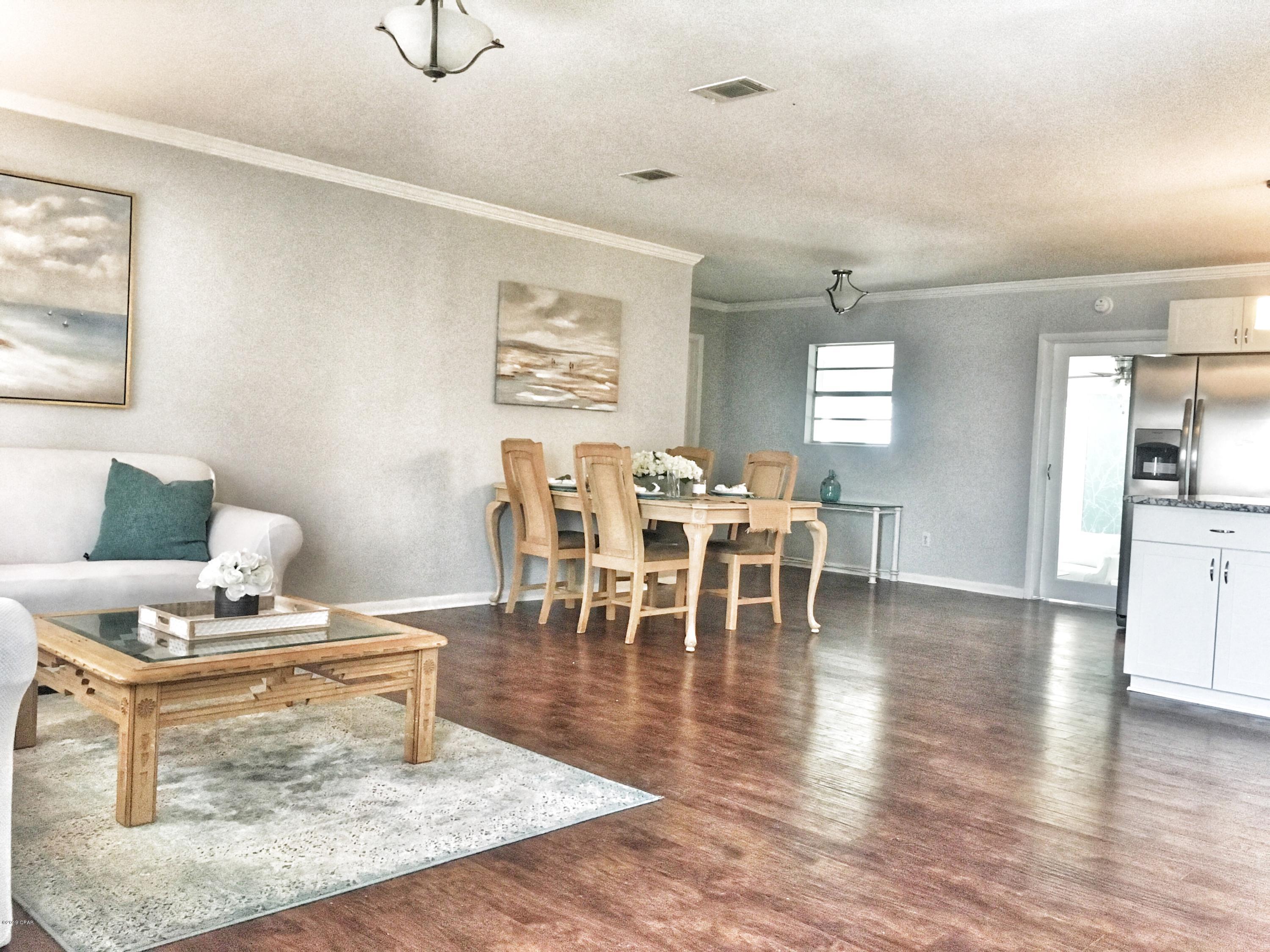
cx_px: 635
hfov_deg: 61.7
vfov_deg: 48.2
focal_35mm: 29
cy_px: 476
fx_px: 1064
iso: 200
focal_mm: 4.15
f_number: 2.2
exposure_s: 1/30
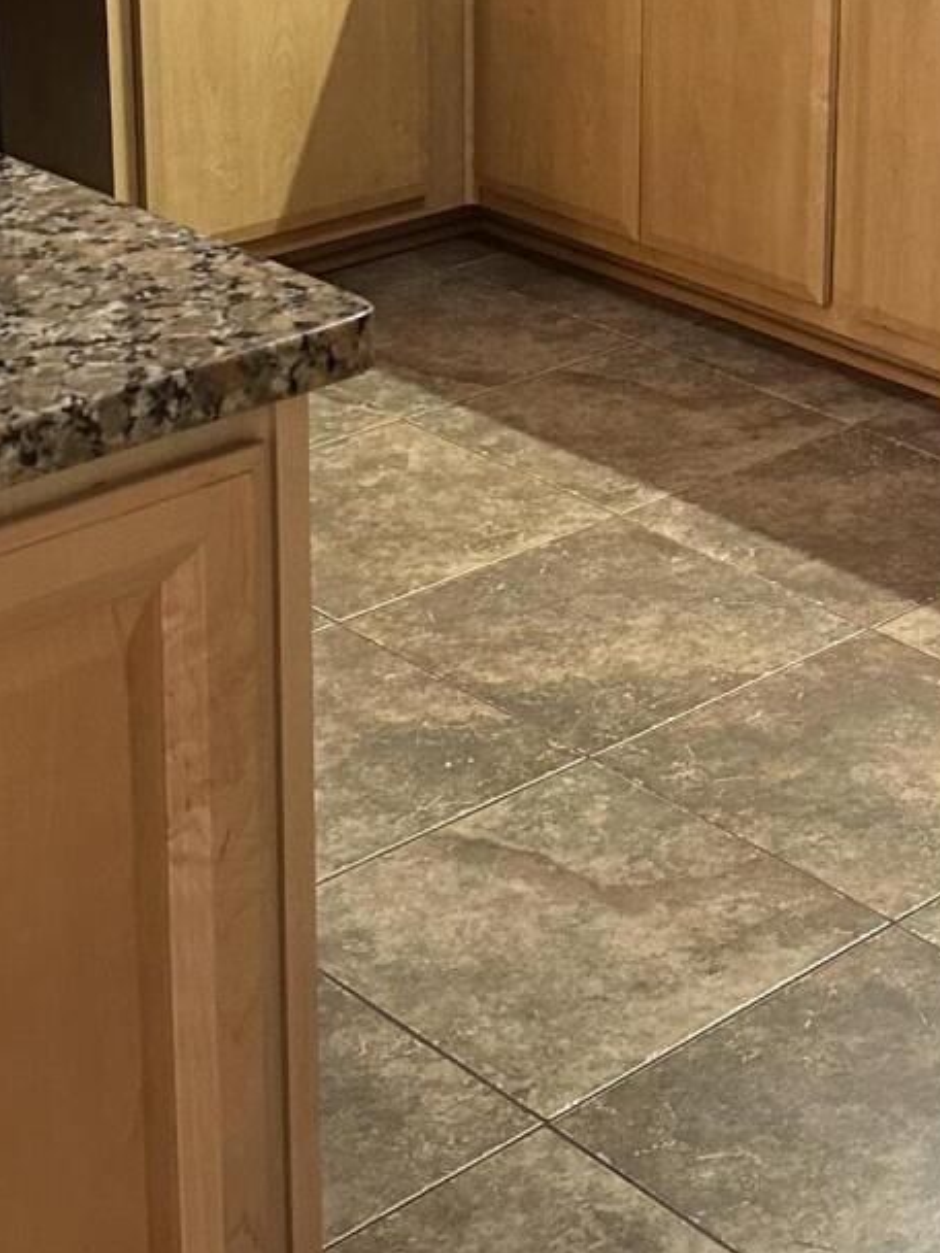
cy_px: 70
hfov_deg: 18.4
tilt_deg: -14.8
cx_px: 833
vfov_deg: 23.9
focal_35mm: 79
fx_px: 2860
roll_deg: -1.6
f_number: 1.78
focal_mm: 6.86
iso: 500
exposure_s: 1/60
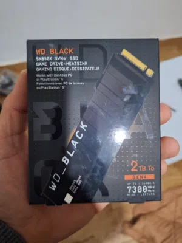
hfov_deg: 58.9
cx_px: 91
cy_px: 122
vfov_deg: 73.9
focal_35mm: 23
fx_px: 161
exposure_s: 1/20
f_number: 1.8
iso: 400
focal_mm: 5.54
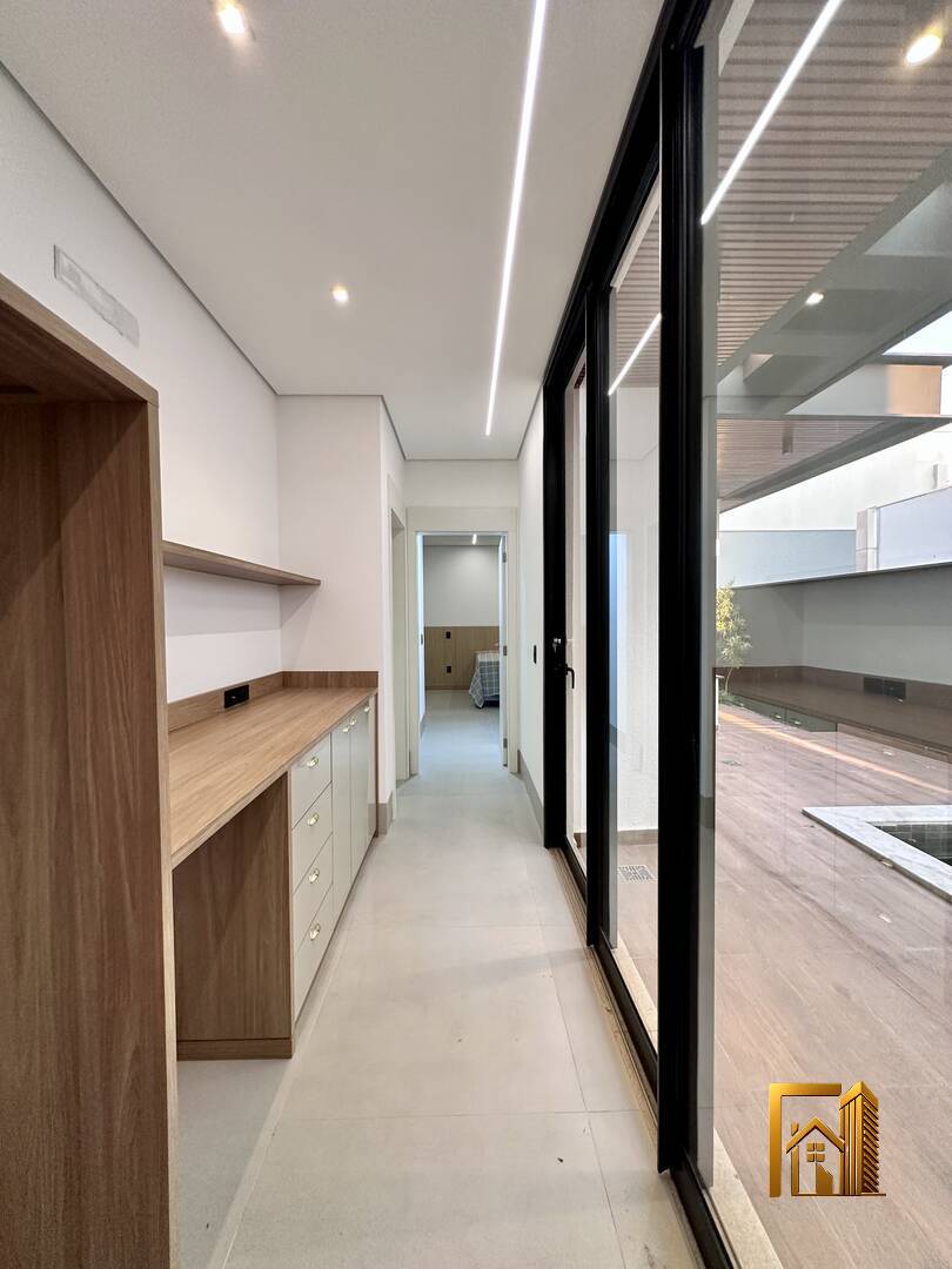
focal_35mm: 14
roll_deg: -0.3
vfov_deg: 102.1
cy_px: 634
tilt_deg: -1.3
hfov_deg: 85.7
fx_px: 513
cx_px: 476
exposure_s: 1/60
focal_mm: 2.22
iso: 160
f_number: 2.2
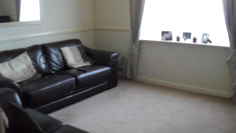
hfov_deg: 51.6
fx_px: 244
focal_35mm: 39
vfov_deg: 30.4
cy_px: 74
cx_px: 120
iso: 400
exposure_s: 1/15
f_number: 3.2
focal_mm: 6.3
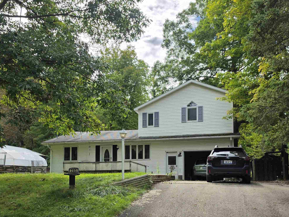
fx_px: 301
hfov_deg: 51.3
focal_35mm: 36
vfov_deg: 38.7
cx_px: 150
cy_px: 162
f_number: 1.4
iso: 64
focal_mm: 6.5
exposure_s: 1/6571
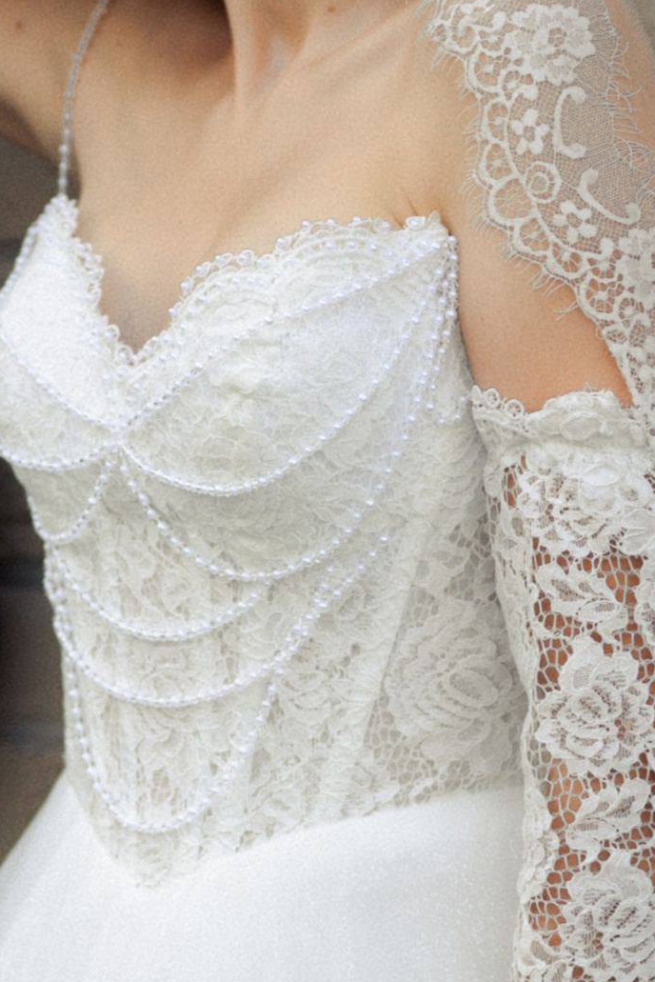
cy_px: 609
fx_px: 5072
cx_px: -117
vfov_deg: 11.0
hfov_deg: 7.3
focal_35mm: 186
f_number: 1.8
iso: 100
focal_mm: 50
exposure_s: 1/2500
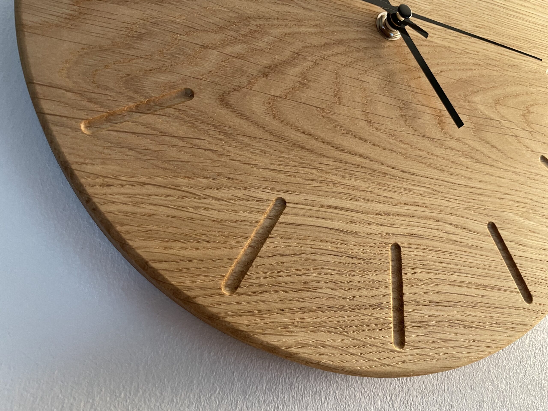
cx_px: 274
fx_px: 412
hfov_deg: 67.3
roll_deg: -0.2
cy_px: 206
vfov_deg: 53.1
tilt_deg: +14.9
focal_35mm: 26
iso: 125
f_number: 1.6
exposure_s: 1/63
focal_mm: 4.2
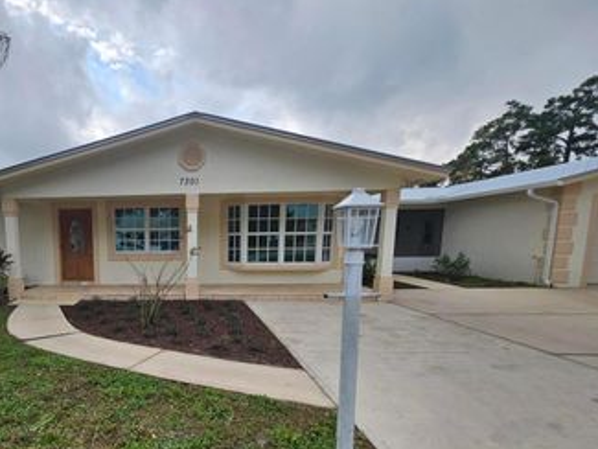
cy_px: 297
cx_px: 164
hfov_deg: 76.8
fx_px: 346
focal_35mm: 20
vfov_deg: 64.4
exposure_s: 1/1946
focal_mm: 2.2
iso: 50
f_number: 2.2
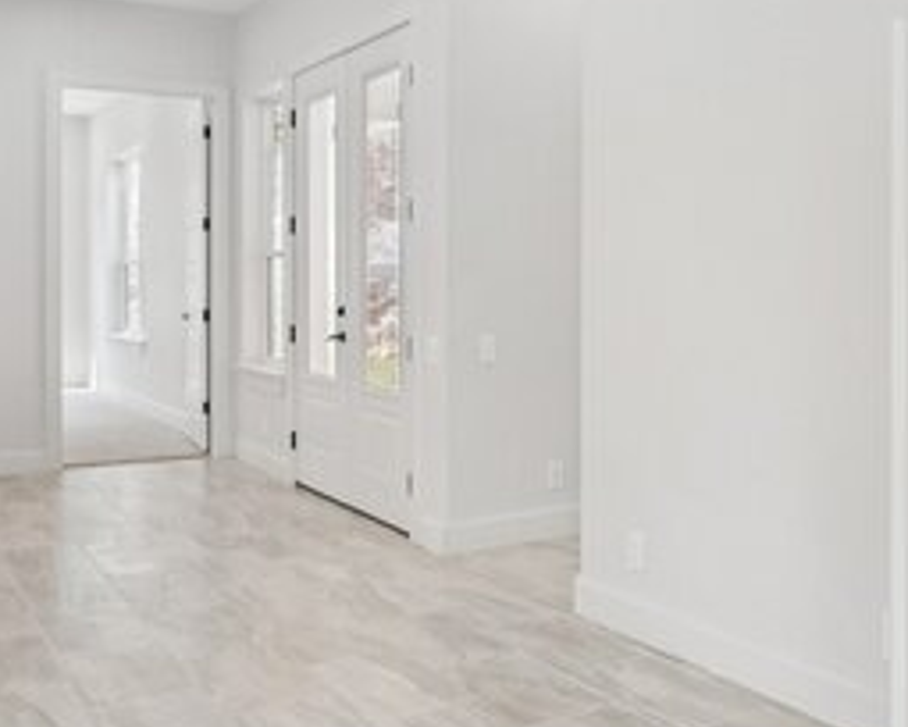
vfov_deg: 37.2
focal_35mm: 40
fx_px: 1075
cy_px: 280
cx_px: 780
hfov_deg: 42.8
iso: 400
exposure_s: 1/250
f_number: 2.8
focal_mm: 17
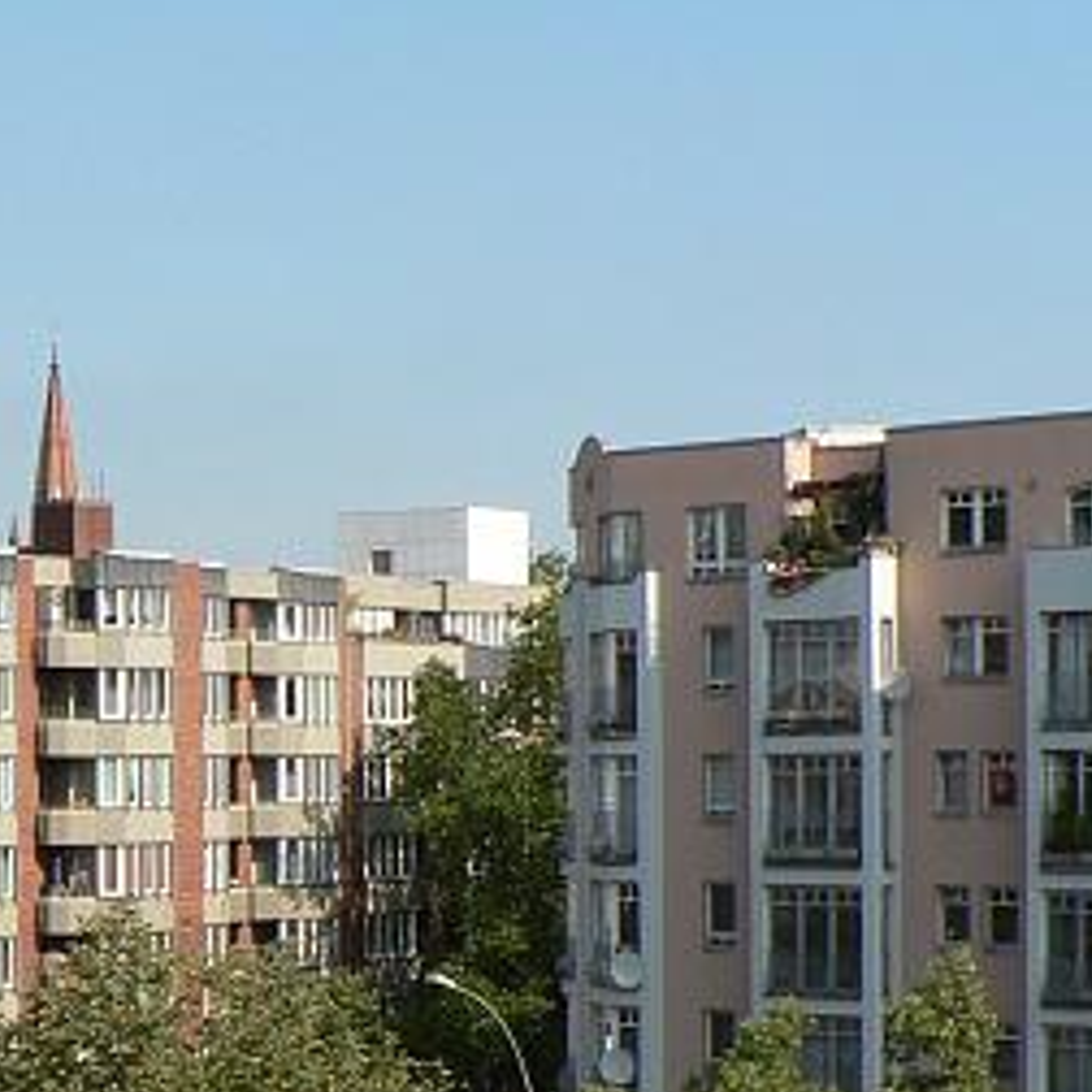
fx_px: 3605
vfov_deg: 17.1
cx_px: -425
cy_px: 867
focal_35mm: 101
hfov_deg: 16.1
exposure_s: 1/400
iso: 80
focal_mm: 6
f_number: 5
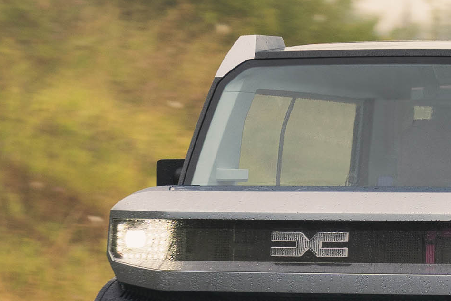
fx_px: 5787
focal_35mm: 462
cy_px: 251
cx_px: 413
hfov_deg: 4.5
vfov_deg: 3.0
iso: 400
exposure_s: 1/100
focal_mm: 125
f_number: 5.6
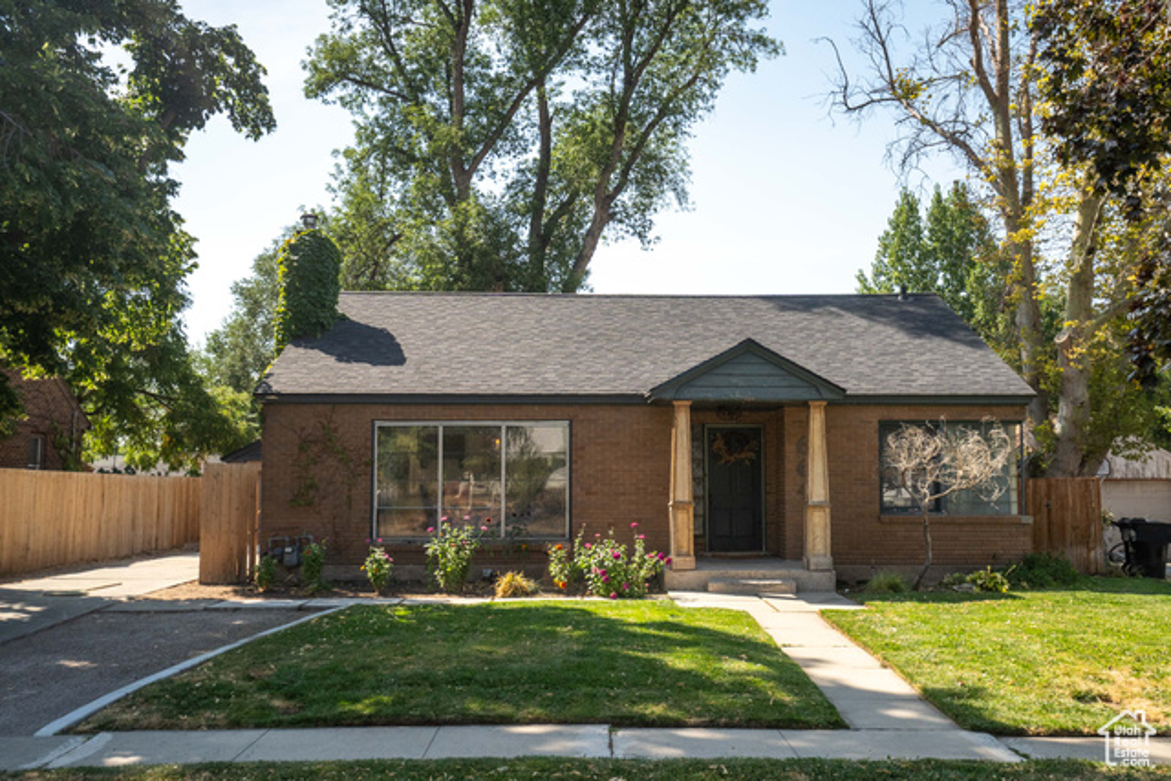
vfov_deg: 36.0
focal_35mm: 37
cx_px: 618
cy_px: 395
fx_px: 1201
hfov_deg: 51.9
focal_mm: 35
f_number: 5.6
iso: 640
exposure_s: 1/4000
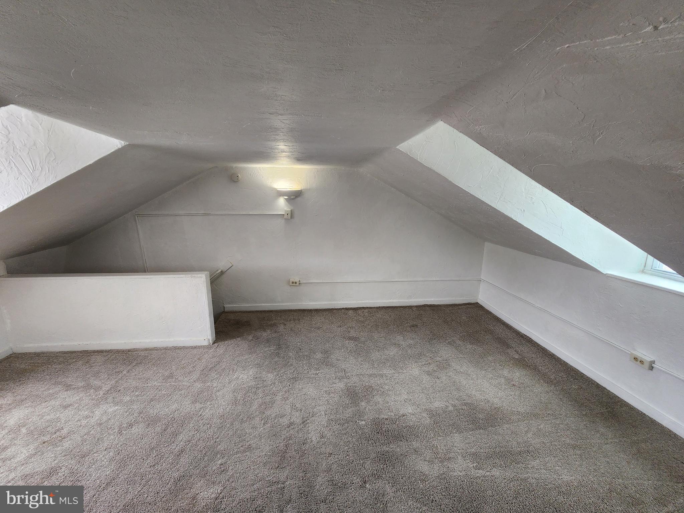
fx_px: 257
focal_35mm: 13
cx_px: 342
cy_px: 256
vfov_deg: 89.9
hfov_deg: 106.2
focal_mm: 2.2
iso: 80
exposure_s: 1/60
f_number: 2.2
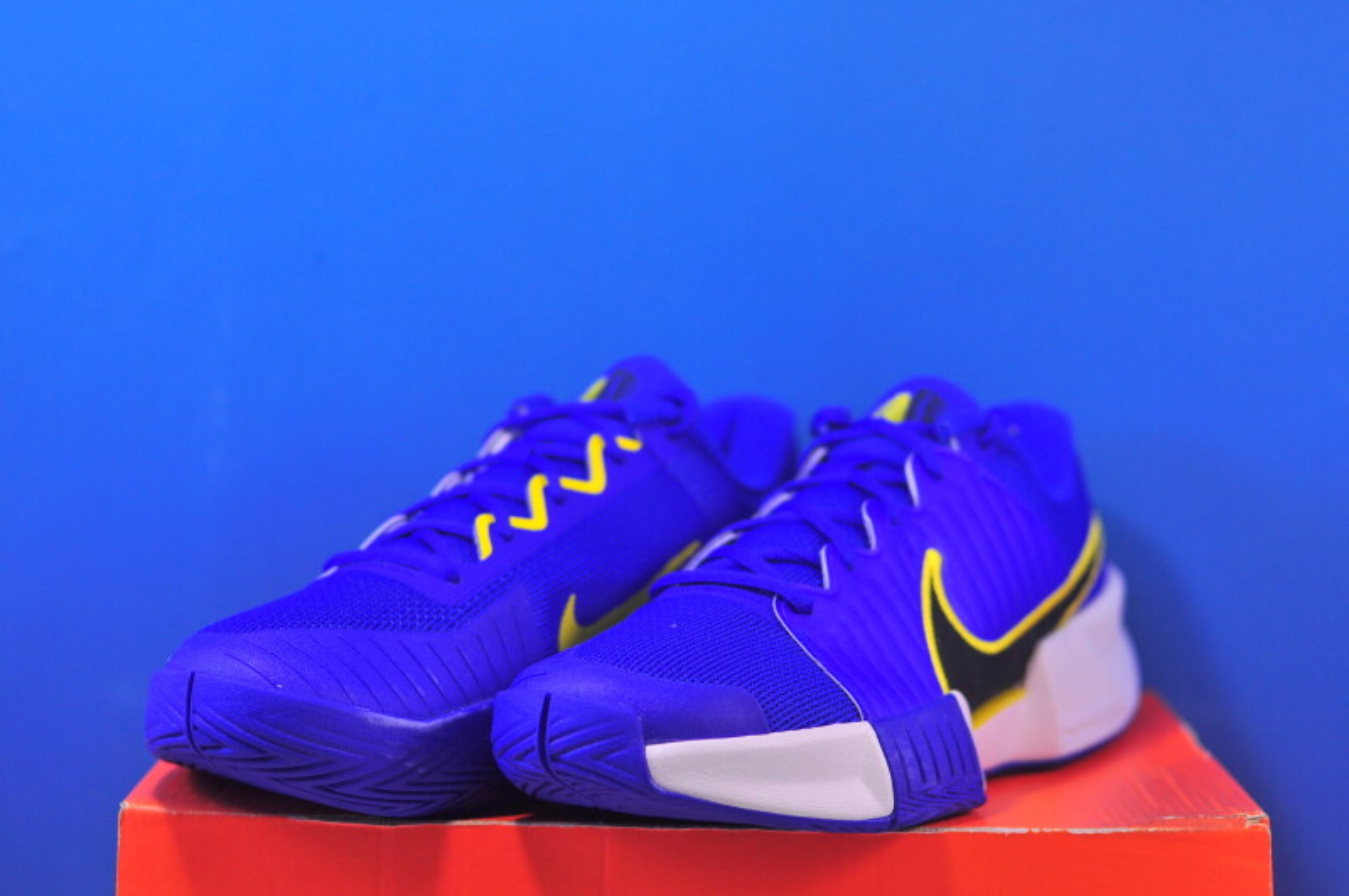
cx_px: 674
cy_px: 448
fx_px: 2806
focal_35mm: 75
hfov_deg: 27.0
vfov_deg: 18.1
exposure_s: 1/320
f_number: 2.5
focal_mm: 50
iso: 250
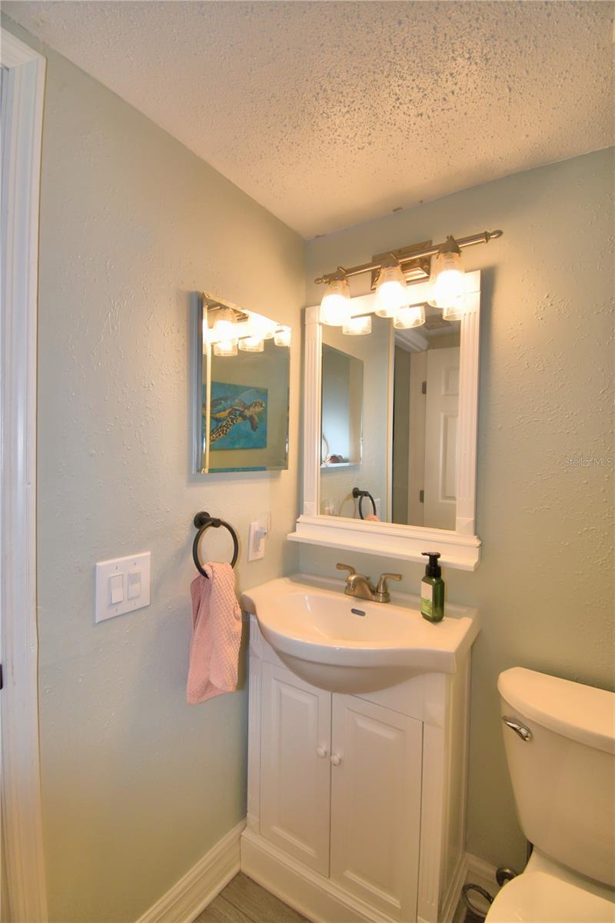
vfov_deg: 100.4
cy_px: 462
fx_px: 384
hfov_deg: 77.3
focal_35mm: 15
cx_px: 308
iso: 100
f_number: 4.5
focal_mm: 10
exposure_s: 1/60
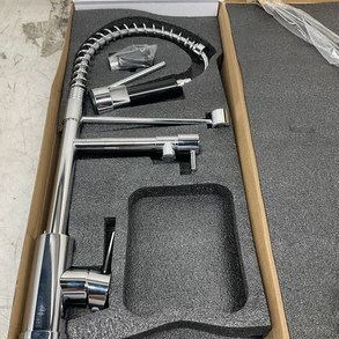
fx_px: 388
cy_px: 172
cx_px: 159
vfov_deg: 47.2
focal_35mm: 35
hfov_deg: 47.2
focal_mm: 3
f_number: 1.8
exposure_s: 1/60
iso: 32
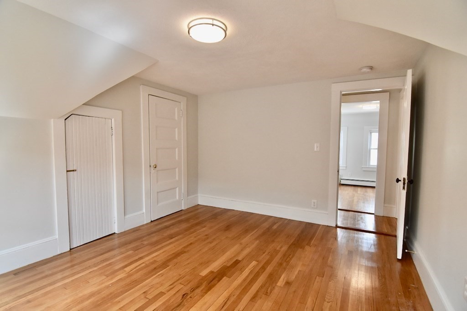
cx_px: 234
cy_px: 156
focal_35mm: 16
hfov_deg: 95.0
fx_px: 214
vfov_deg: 72.1
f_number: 5.6
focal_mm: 11
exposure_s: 1/125
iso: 800
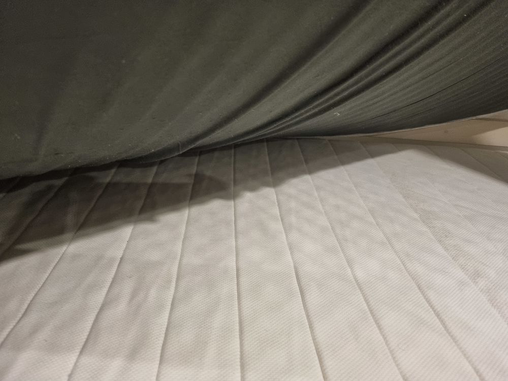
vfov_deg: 53.1
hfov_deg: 67.3
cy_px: 190
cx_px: 254
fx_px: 382
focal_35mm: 26
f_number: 1.8
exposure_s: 1/50
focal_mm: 5.4
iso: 640
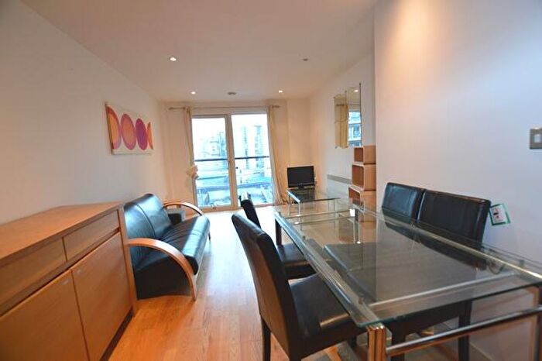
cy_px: 180
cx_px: 271
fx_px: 226
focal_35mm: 15
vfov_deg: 77.3
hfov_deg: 100.4
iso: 450
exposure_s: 1/60
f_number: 3.5
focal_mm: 10
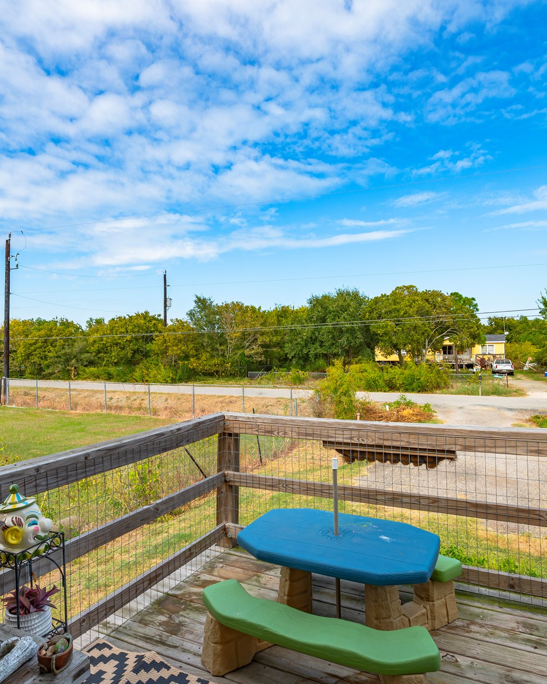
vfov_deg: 75.0
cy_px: 347
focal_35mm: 22
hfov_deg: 63.1
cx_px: 285
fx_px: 445
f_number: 11
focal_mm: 15
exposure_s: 1/160
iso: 125
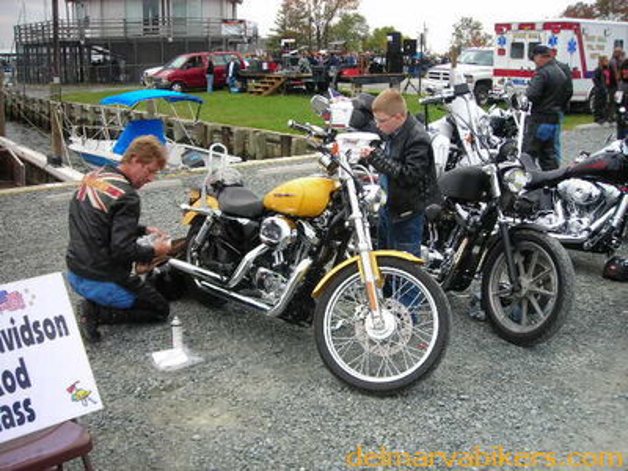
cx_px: 314
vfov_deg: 37.7
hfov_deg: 49.0
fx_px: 689
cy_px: 236
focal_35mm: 38
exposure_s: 1/210
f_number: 3.2
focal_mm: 6.3
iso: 50
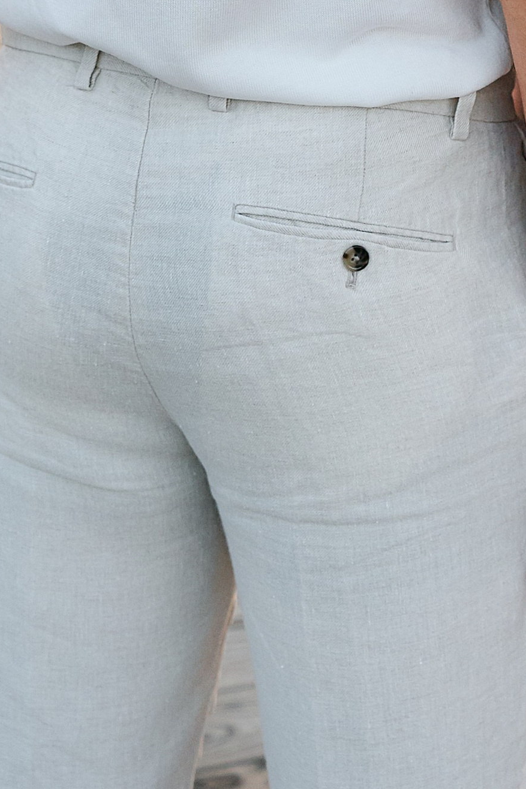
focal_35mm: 143
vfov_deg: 13.8
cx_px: 525
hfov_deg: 9.5
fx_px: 3135
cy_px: -261
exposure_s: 1/400
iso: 640
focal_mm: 49
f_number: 4
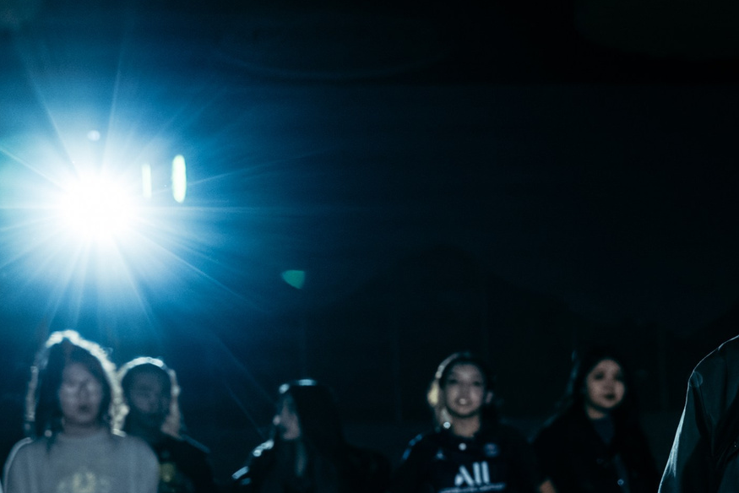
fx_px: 2402
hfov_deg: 16.6
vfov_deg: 11.6
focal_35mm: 117
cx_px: 944
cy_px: 465
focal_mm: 40
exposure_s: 1/800
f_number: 2.8
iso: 3200
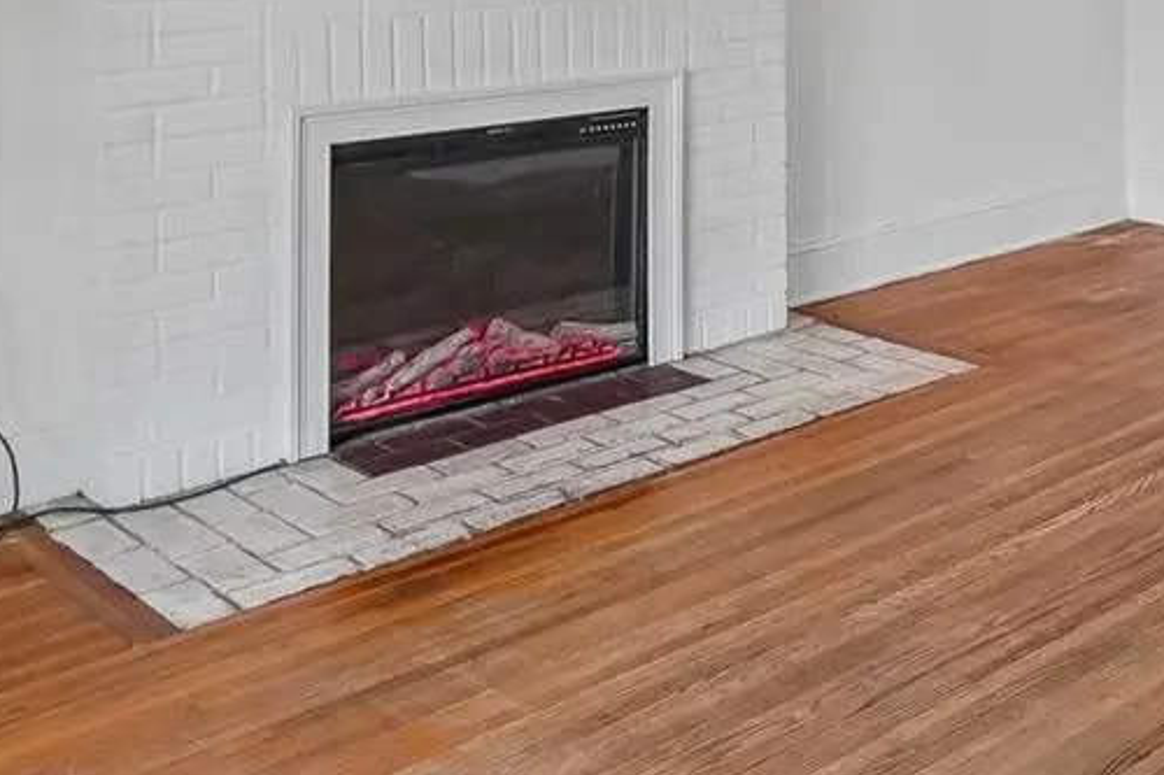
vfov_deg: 25.5
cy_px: -126
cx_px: 1138
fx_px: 1551
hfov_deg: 37.2
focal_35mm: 48
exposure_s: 1/30
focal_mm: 10
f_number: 8
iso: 400
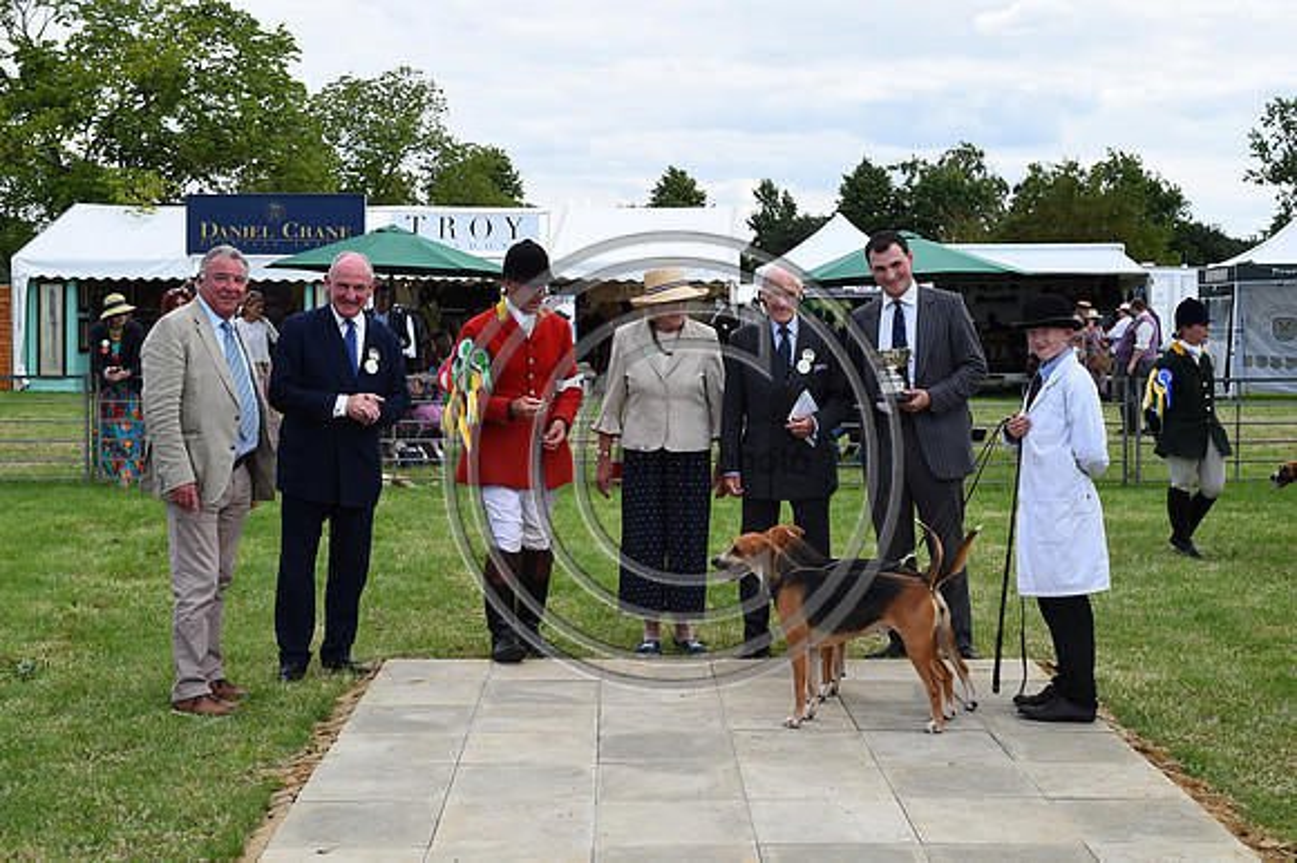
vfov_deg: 27.0
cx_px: 648
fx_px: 1800
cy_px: 432
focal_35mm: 50
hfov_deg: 39.6
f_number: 10
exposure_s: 1/1250
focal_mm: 50
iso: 1100
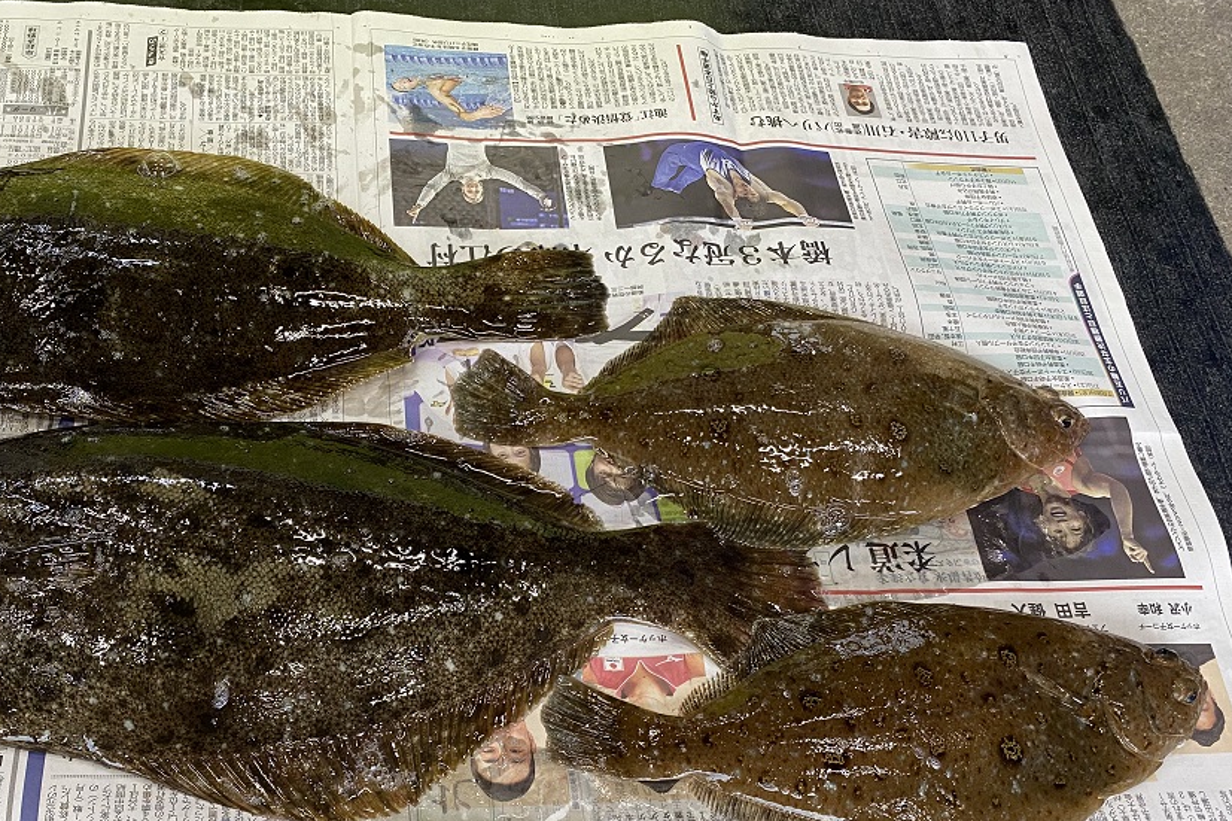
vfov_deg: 38.4
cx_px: 466
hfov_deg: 55.2
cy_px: 553
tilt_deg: -63.8
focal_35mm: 34
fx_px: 1163
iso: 125
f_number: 1.8
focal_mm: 4.25
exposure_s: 1/76
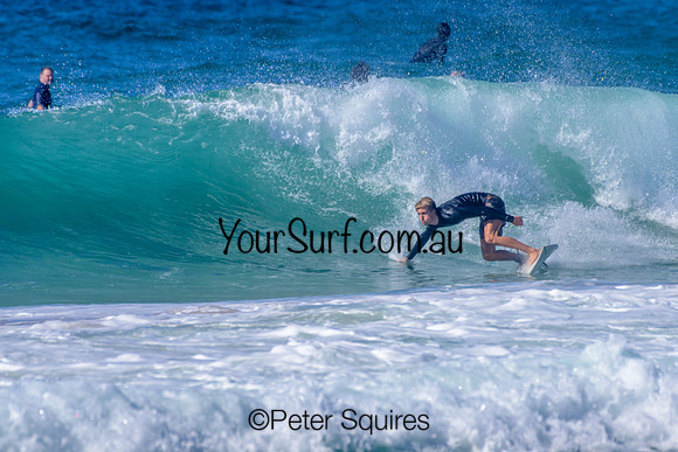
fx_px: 18837
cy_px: 226
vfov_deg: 1.4
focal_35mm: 1000
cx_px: 339
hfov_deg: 2.1
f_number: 11
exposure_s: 1/2000
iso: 640
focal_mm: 1000
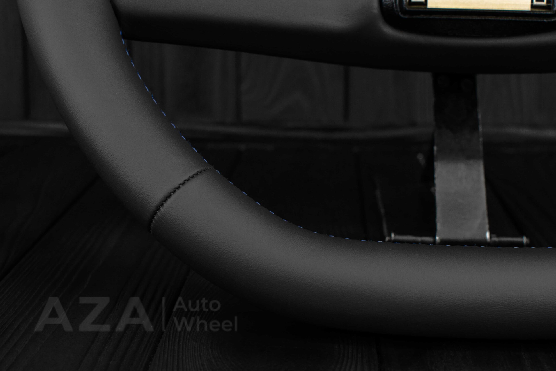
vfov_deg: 25.3
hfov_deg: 37.2
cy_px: 189
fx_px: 826
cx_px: 283
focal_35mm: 54
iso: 500
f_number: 6.3
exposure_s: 1/100
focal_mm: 35
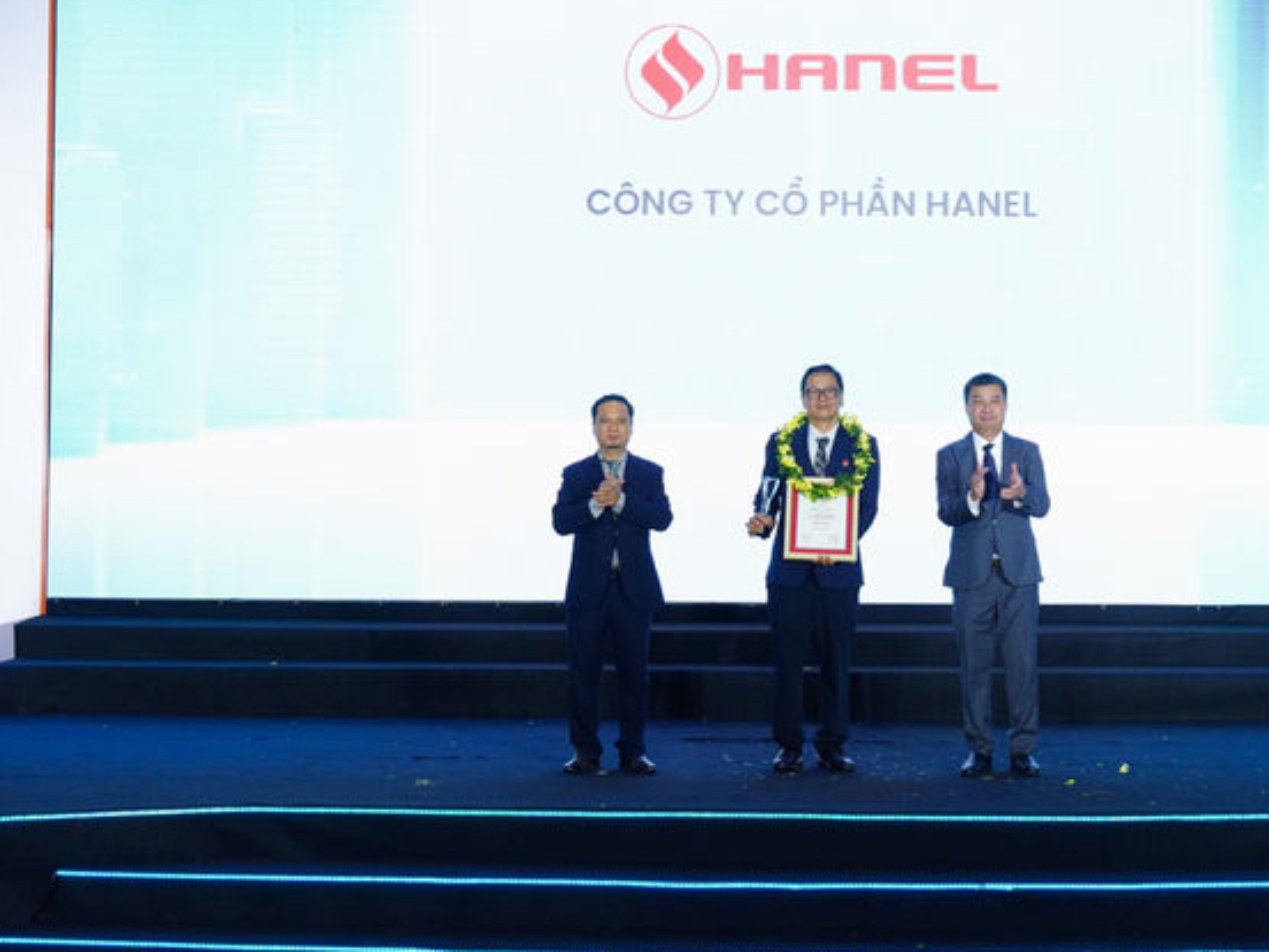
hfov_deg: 33.0
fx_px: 2126
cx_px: 825
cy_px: 327
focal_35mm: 58
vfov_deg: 25.1
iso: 800
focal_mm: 37
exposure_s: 1/125
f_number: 5.6
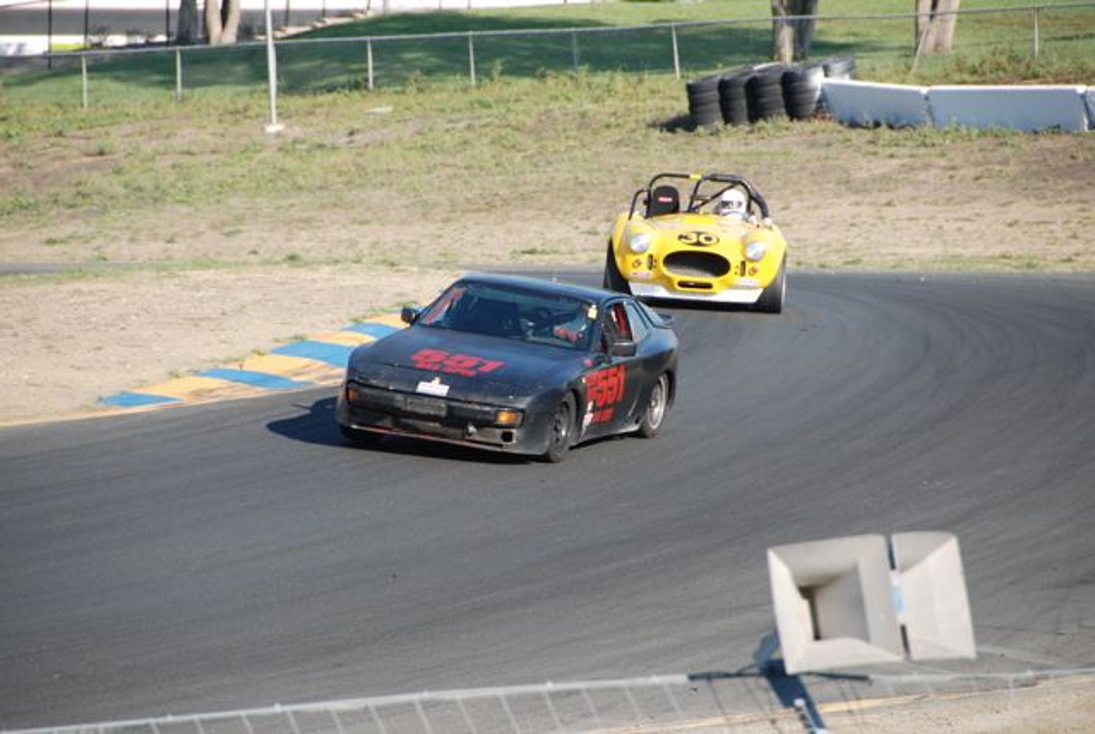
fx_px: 9137
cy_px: 367
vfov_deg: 4.6
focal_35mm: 300
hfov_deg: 6.9
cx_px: 548
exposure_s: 1/500
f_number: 5.6
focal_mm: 200
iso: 220
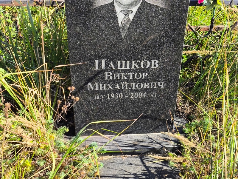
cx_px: 119
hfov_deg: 38.2
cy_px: 90
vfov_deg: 29.1
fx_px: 344
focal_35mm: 50
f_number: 1.7
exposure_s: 1/470
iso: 50
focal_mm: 4.71
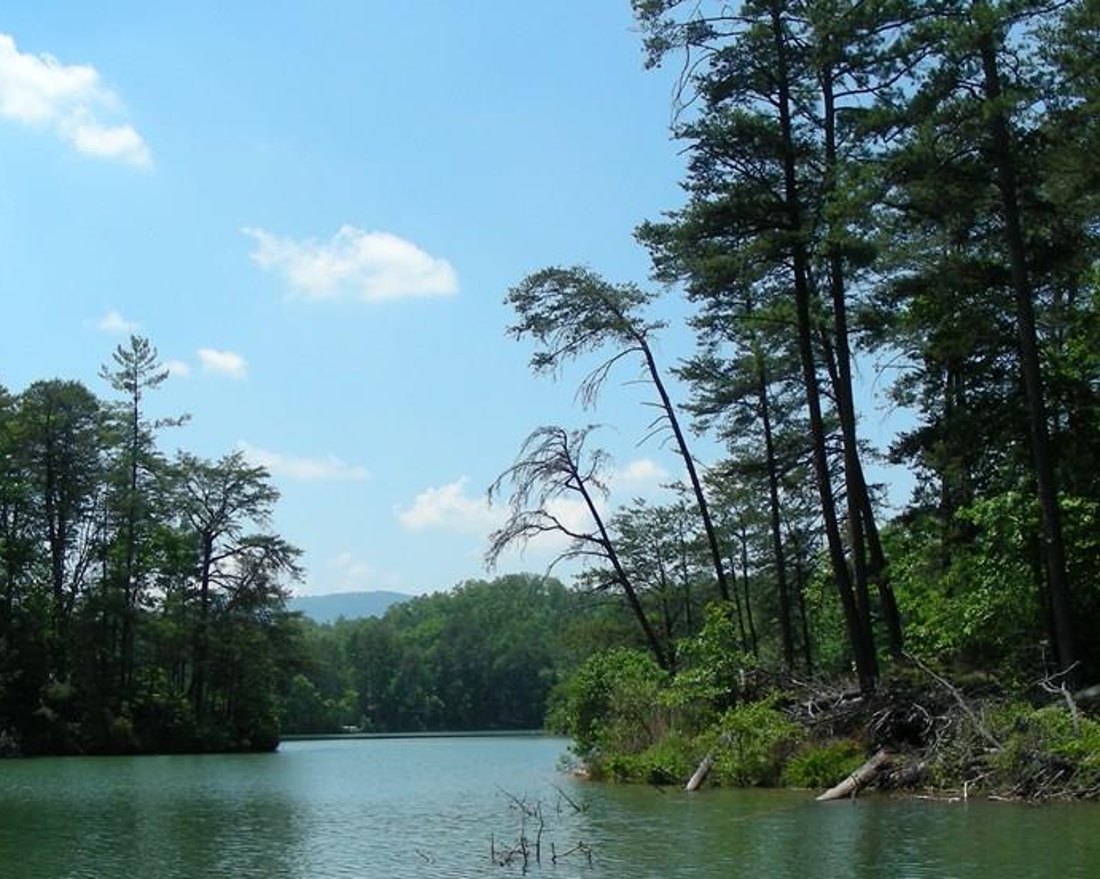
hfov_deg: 34.1
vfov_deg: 27.5
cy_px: 533
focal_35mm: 55
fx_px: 1790
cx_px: 490
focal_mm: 6.3
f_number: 4
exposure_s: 1/456
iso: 50
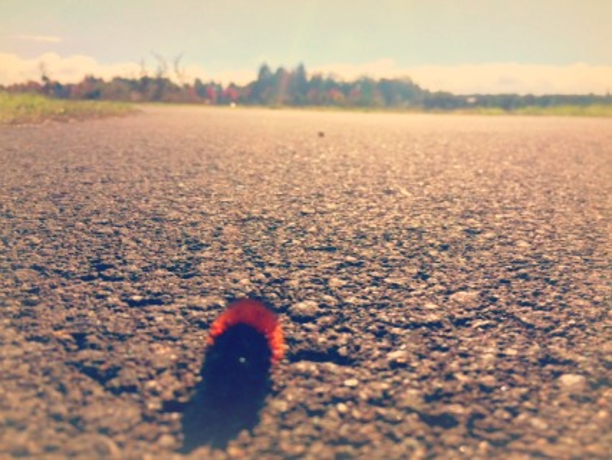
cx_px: 306
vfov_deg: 46.8
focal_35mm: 30
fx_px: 531
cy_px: 230
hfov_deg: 59.9
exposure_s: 1/2740
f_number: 2.2
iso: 40
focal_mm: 4.12
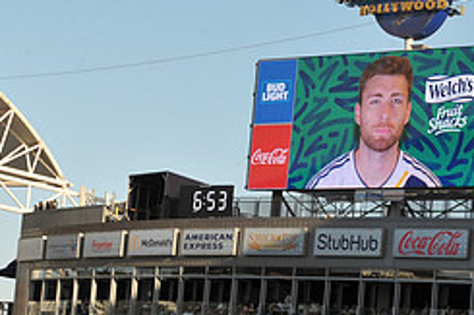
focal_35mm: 166
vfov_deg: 8.3
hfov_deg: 12.3
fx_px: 2184
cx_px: 391
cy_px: 135
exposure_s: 1/400
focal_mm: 70
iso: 400
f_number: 10
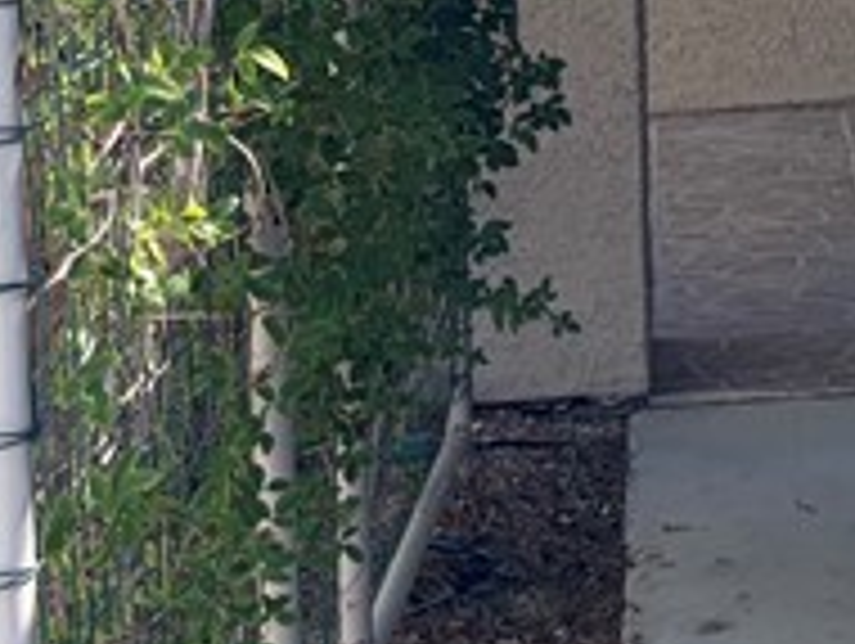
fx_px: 3462
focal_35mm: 140
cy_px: -297
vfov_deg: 10.3
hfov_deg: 13.2
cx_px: 1328
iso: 64
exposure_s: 1/465
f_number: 1.6
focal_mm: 5.96
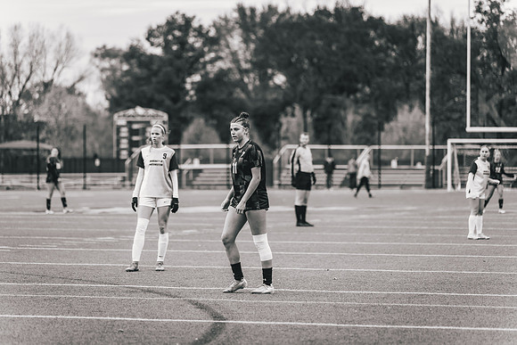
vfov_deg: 8.7
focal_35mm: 157
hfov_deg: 13.1
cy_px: 178
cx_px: 247
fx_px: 2260
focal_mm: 150
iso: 400
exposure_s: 1/1250
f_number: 2.8
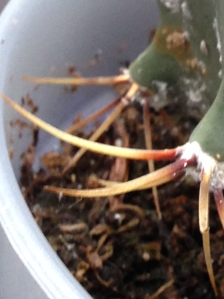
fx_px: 1562
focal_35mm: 181
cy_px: -189
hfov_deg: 7.7
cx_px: 526
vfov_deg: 10.4
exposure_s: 1/20
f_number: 2.4
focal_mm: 4.12
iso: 80
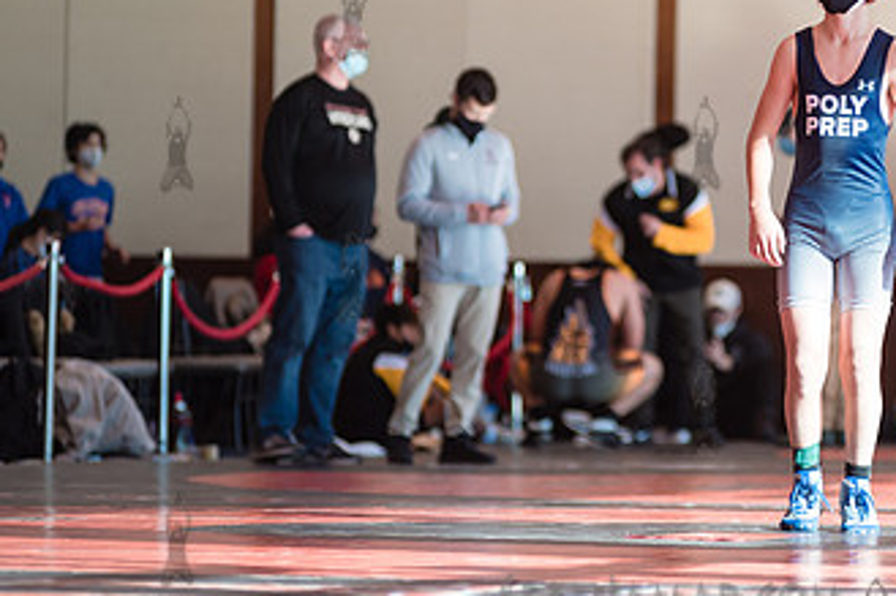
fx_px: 8781
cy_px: 143
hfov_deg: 5.8
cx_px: 703
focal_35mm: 353
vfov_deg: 3.9
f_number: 4
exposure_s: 1/400
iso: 400
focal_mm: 200
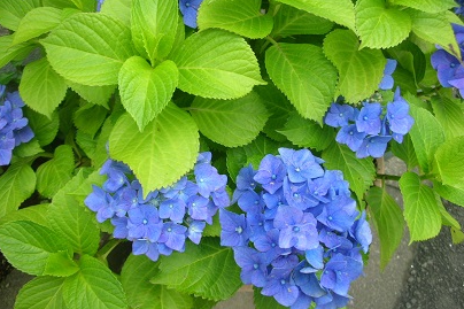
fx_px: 477
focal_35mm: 37
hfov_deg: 51.9
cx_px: 230
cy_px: 156
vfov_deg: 35.9
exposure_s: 1/120
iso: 50
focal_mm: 5.8
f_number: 3
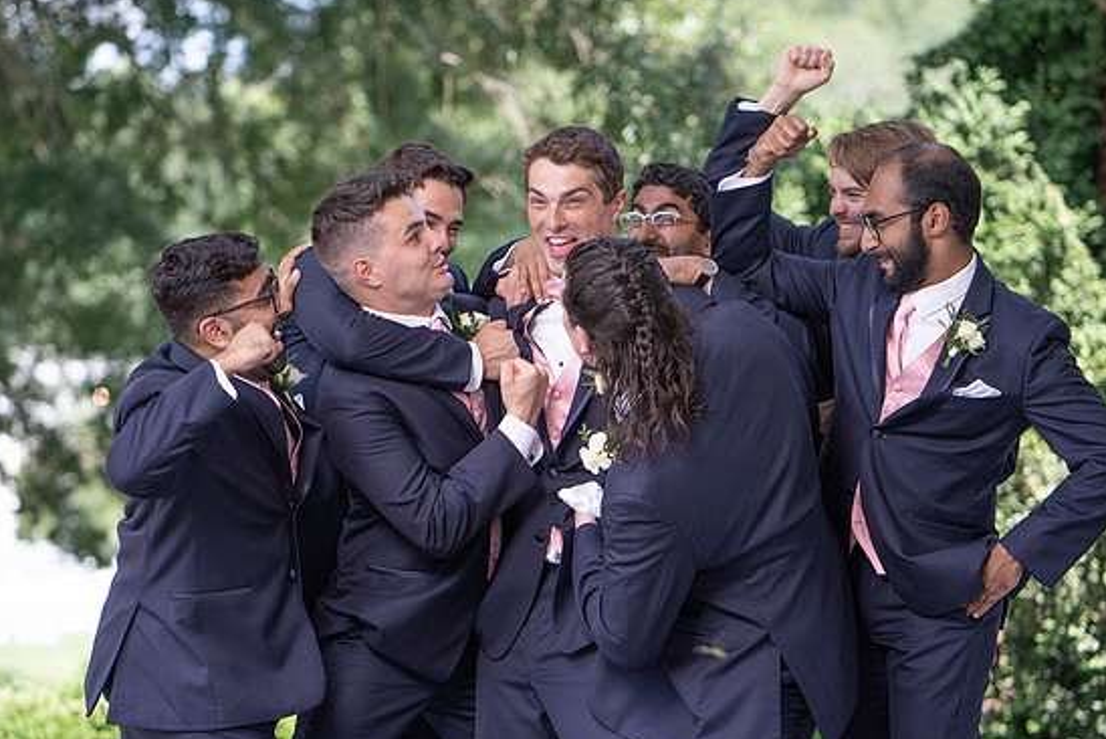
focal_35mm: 106
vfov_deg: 12.9
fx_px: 3258
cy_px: 406
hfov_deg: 19.3
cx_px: 510
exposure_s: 1/1000
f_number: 2.2
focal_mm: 85
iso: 100
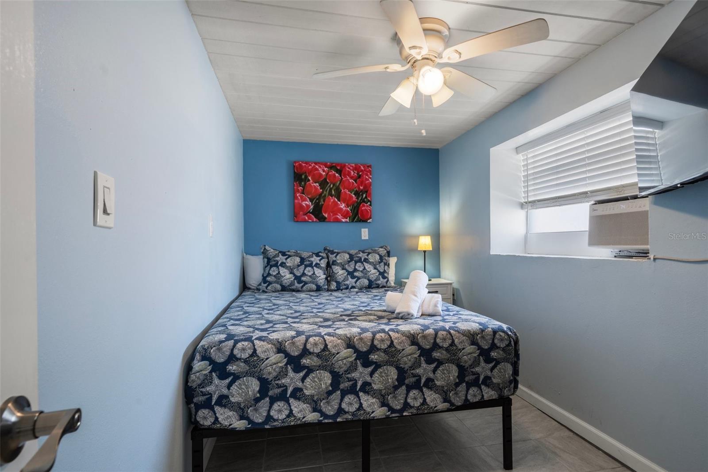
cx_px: 354
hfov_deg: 96.7
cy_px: 236
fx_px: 315
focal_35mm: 16
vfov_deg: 73.7
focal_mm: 16
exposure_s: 1/6
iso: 250
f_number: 8
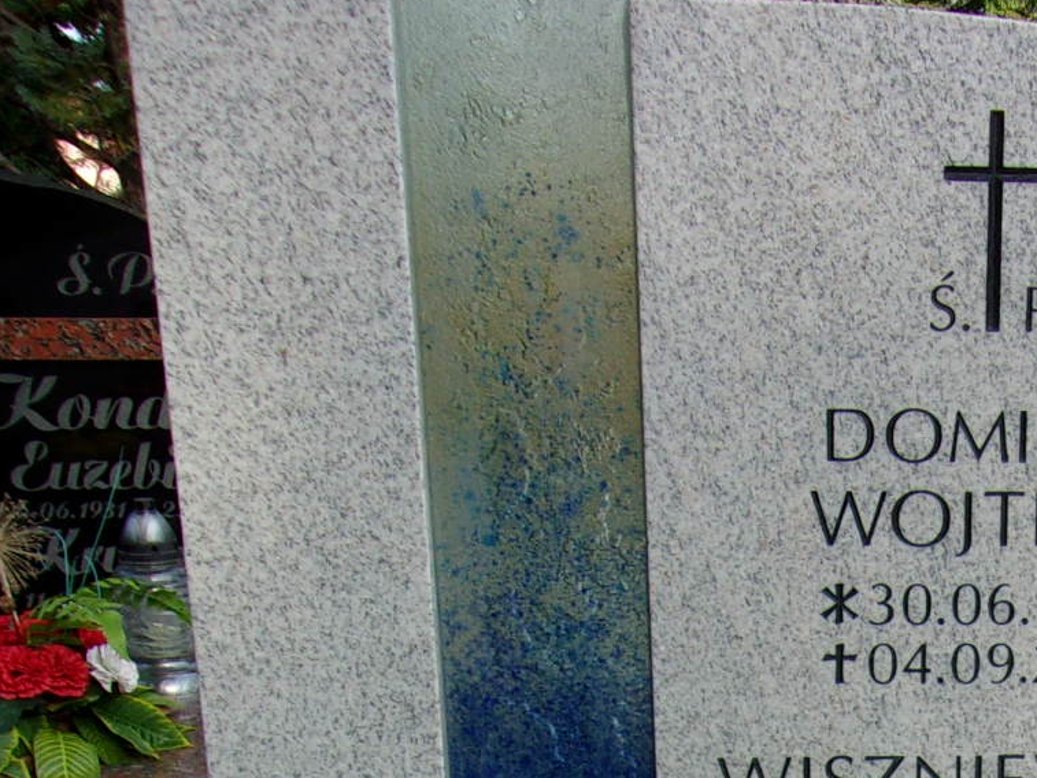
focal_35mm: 73
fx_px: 2187
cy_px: 999
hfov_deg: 25.5
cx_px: 1018
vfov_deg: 18.8
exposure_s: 1/38
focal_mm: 4.9
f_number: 10.4
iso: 80
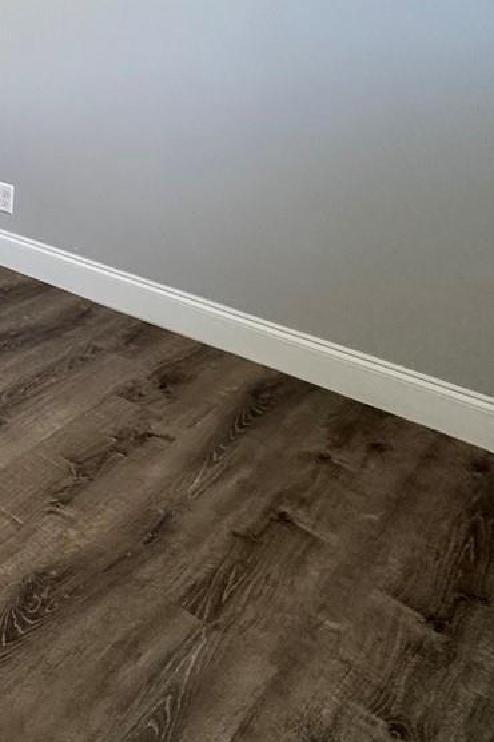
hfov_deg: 24.7
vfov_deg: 39.6
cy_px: -35
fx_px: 864
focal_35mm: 42
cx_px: -246
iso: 250
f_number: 2.2
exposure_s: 1/120
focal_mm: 2.22
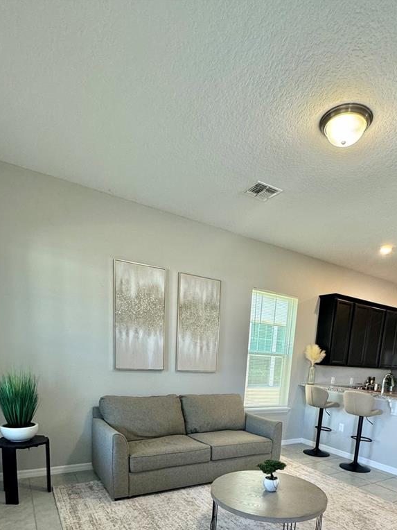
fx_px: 336
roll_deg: -3.7
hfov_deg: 60.8
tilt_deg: -10.4
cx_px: 227
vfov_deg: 69.8
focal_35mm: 22
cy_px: 415
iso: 200
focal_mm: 2.22
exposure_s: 1/60
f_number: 2.2
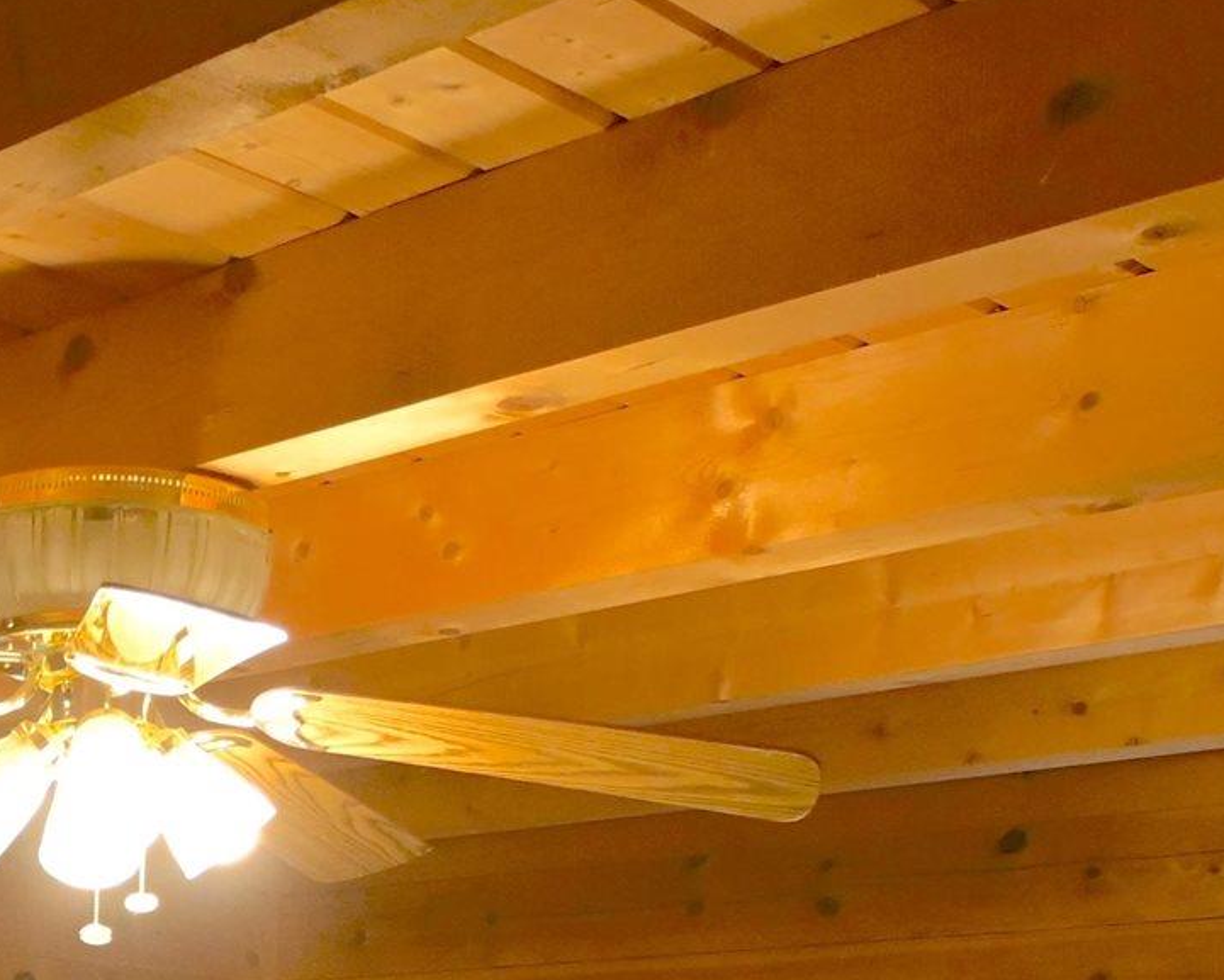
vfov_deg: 19.6
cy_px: 1282
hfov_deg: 24.0
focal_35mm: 72
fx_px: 2609
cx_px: -255
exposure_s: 1/125
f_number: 3.5
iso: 1100
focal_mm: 12
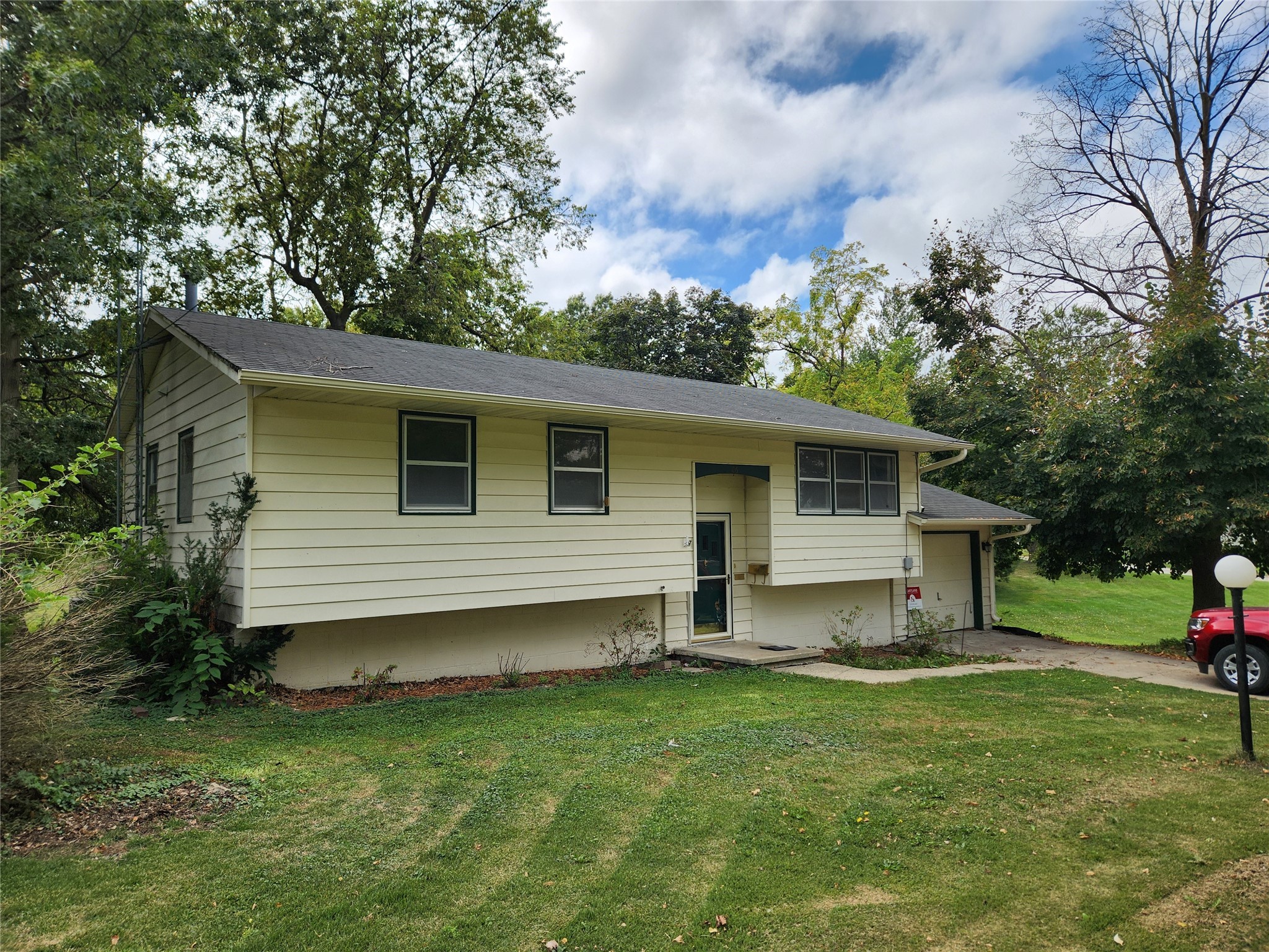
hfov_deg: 73.9
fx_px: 843
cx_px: 634
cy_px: 476
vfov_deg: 58.9
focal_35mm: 23
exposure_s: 1/1429
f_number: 1.8
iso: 20
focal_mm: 5.4
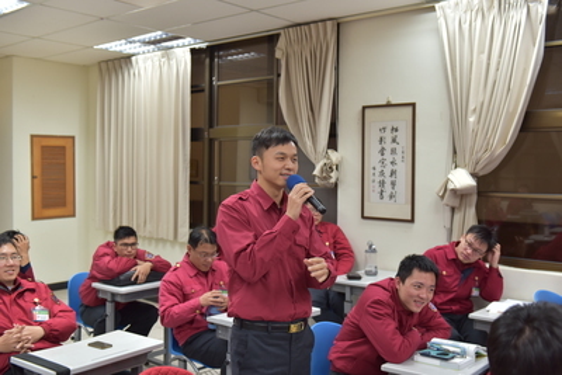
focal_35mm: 38
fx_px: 593
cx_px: 281
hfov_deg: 50.7
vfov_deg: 35.1
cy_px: 188
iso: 400
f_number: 4
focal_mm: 38
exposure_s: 1/60
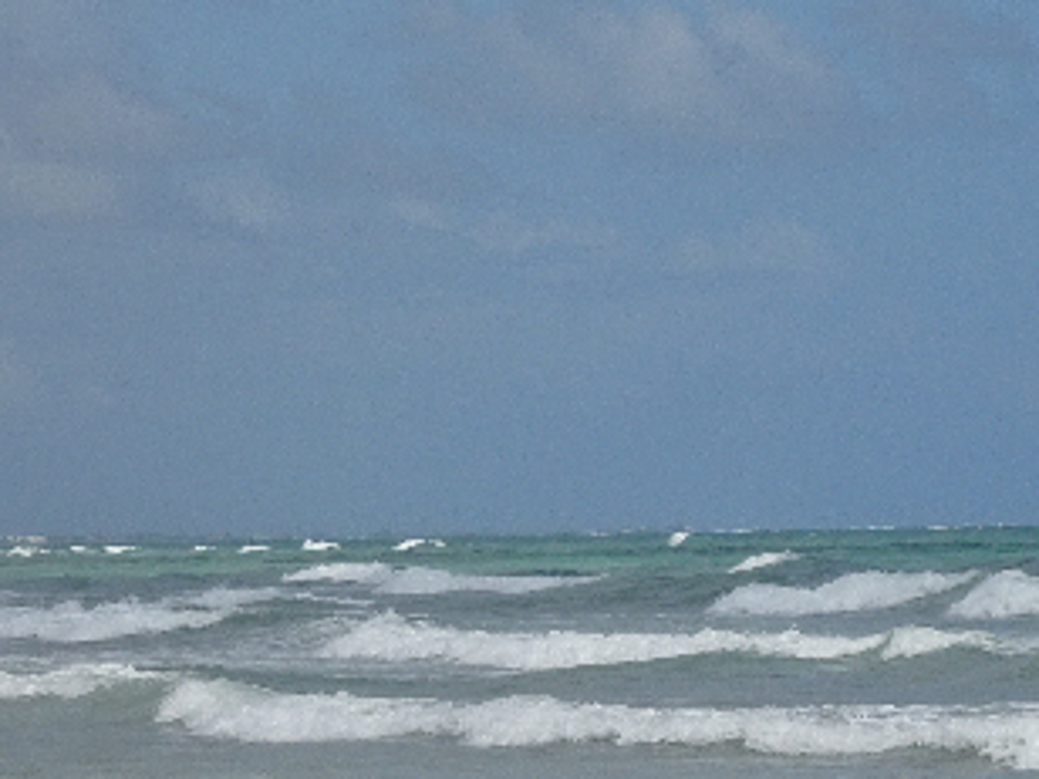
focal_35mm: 265
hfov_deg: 7.5
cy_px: 499
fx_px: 7954
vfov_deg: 5.6
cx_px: 867
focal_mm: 17.49
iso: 80
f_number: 5
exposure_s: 1/1000
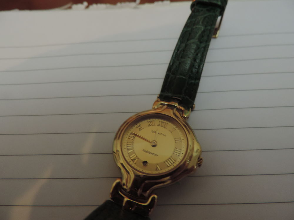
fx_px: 204
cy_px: 110
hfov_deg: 71.6
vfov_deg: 56.8
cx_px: 147
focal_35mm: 24
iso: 400
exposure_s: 1/15
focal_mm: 4.3
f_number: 3
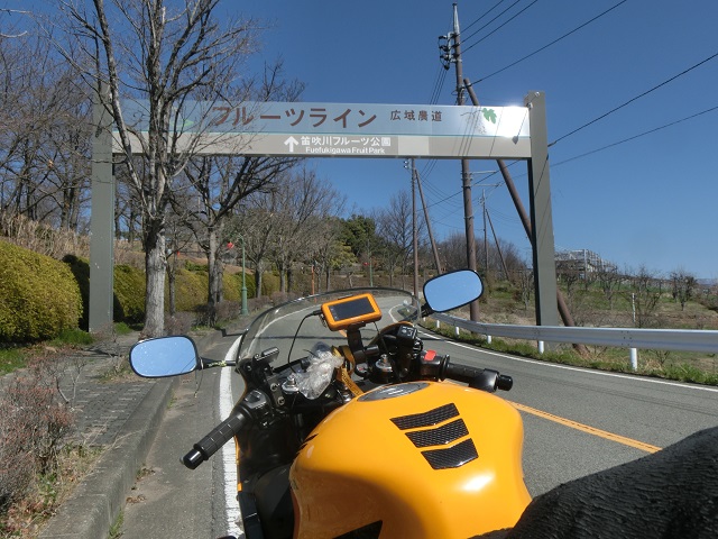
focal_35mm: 33
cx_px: 359
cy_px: 270
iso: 80
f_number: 9.4
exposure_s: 1/200
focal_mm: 5.93
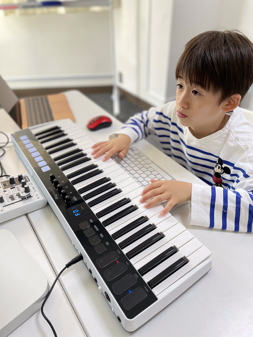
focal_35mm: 26
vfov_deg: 67.3
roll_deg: +1.5
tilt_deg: -39.3
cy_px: 168
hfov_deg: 53.1
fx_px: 253
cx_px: 126
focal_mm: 4.2
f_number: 1.6
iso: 80
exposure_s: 1/120
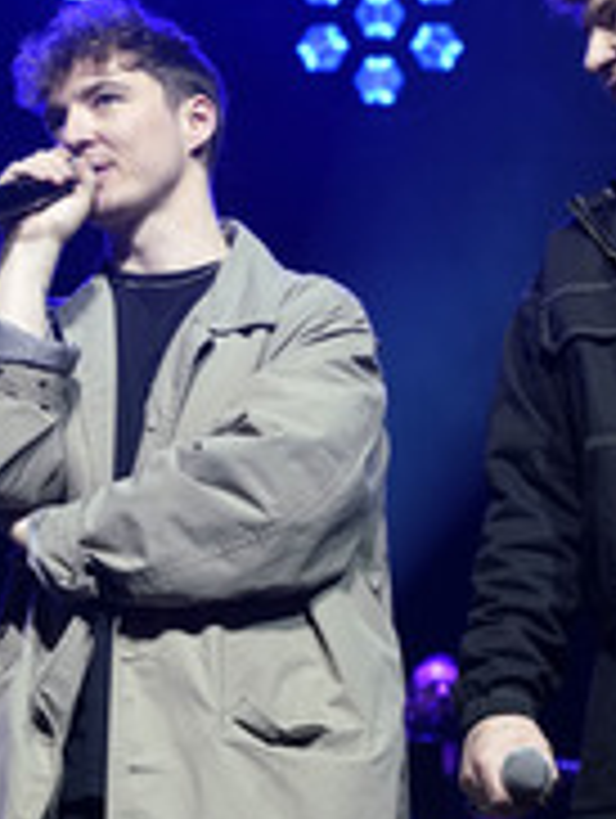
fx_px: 3716
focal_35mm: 157
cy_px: 333
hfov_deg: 9.5
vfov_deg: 12.6
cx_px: 151
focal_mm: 66
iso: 2000
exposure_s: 1/250
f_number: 4.5
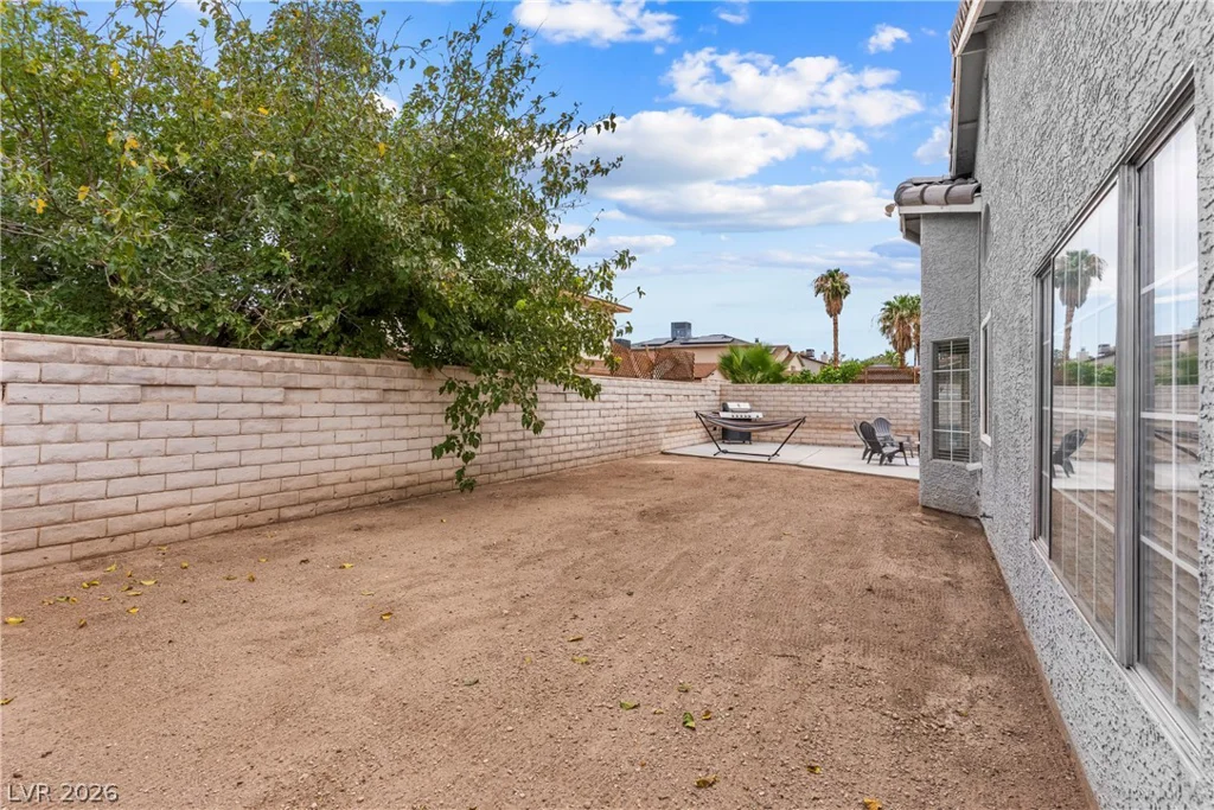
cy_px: 405
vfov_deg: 70.5
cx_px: 607
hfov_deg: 93.3
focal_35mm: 17
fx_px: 573
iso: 400
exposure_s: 1/8000
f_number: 8
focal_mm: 17
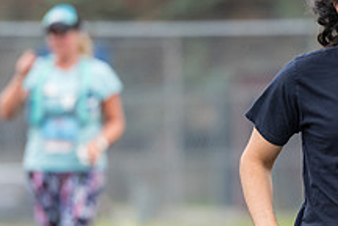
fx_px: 5708
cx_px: 327
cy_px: 136
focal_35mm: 608
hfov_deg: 3.4
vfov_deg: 2.3
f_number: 2.8
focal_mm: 200
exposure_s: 1/4000
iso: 800
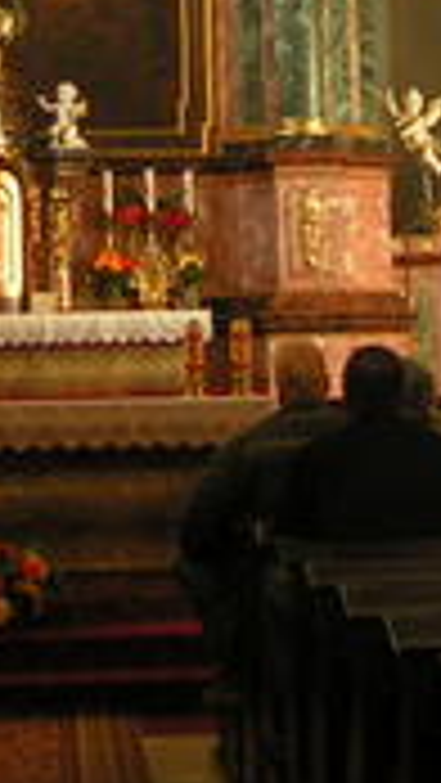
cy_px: -171
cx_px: 58
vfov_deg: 13.7
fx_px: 3157
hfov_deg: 8.0
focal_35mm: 152
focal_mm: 5.8
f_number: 2.8
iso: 80
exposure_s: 1/40
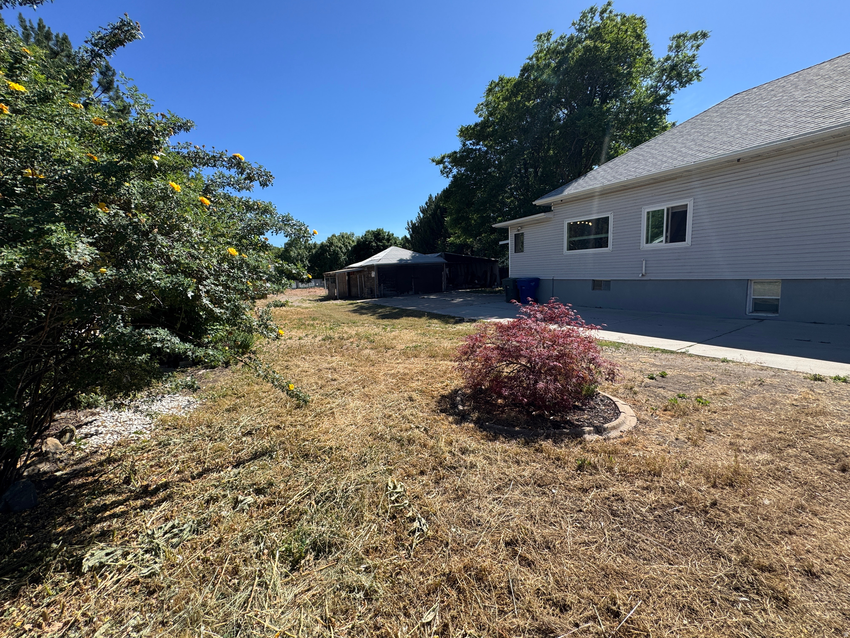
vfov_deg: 85.7
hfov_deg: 102.1
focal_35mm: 14
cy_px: 319
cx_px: 425
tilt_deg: -6.4
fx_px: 344
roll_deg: +1.9
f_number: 2.2
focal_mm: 2.22
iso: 50
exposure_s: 1/1256
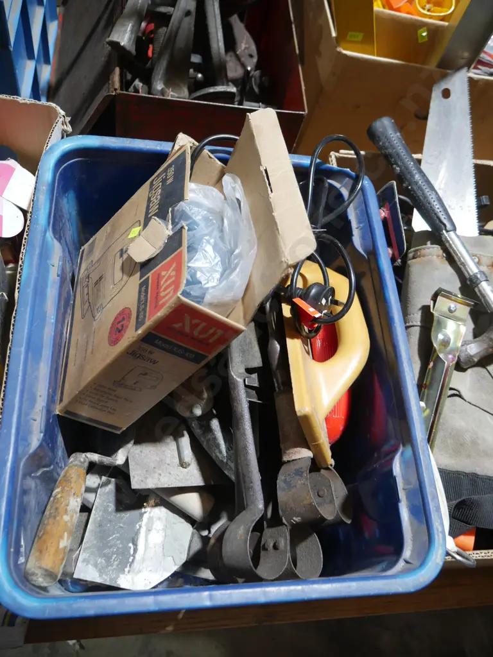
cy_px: 328
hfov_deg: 49.7
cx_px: 246
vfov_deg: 63.4
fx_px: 532
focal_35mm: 28
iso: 500
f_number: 3.5
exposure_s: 1/60
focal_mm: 14
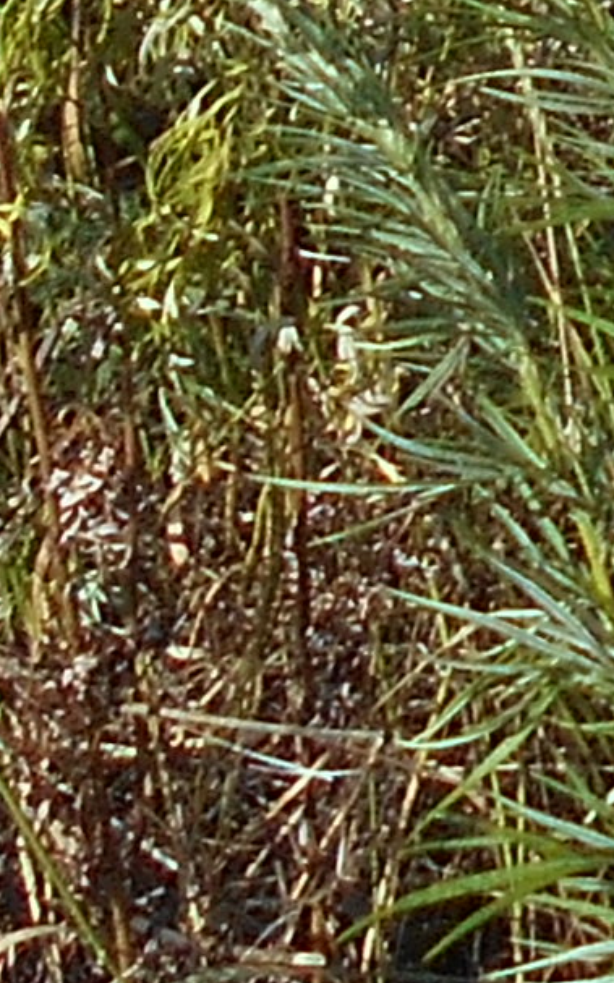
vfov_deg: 8.1
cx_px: 1853
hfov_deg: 5.3
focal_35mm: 234
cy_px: -1579
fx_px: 6269
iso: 80
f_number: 3.2
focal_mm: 4.6
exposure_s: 1/800
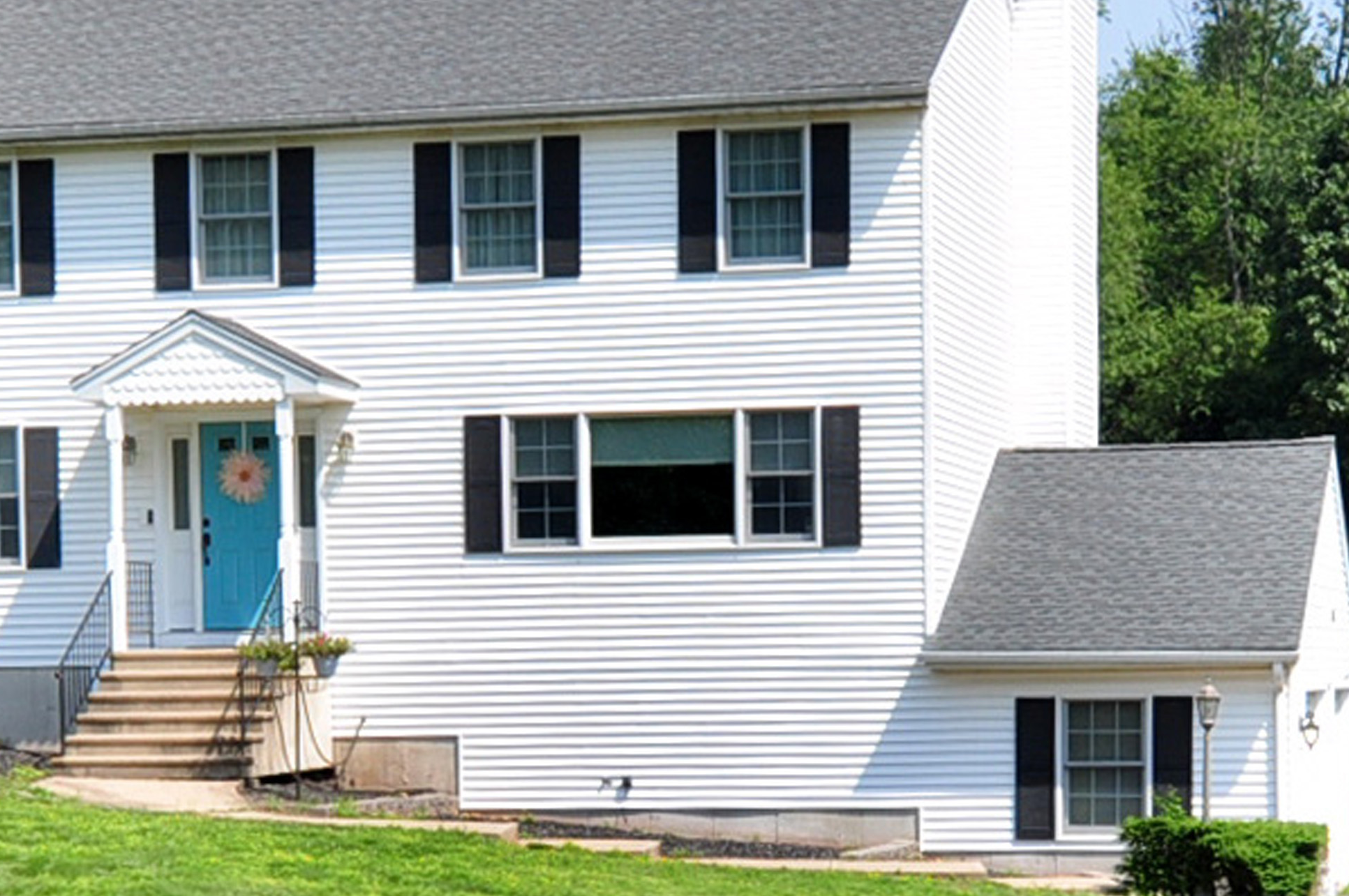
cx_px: 546
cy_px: 454
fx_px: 1685
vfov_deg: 29.8
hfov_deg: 43.4
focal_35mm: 45
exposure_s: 1/320
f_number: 8
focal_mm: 20
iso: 200
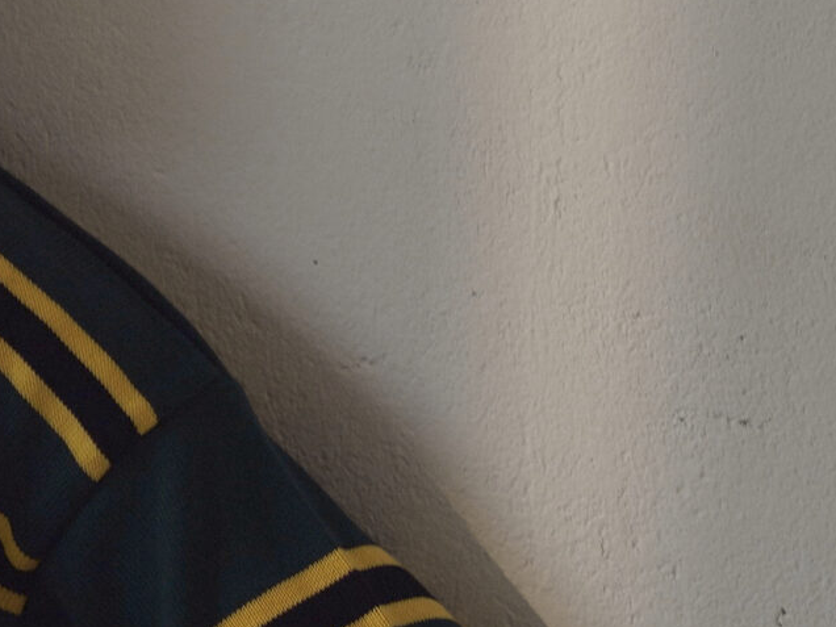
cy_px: 22
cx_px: -669
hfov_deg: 8.1
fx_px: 5709
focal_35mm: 236
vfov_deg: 6.3
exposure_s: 1/200
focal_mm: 61.1
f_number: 2.8
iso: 125
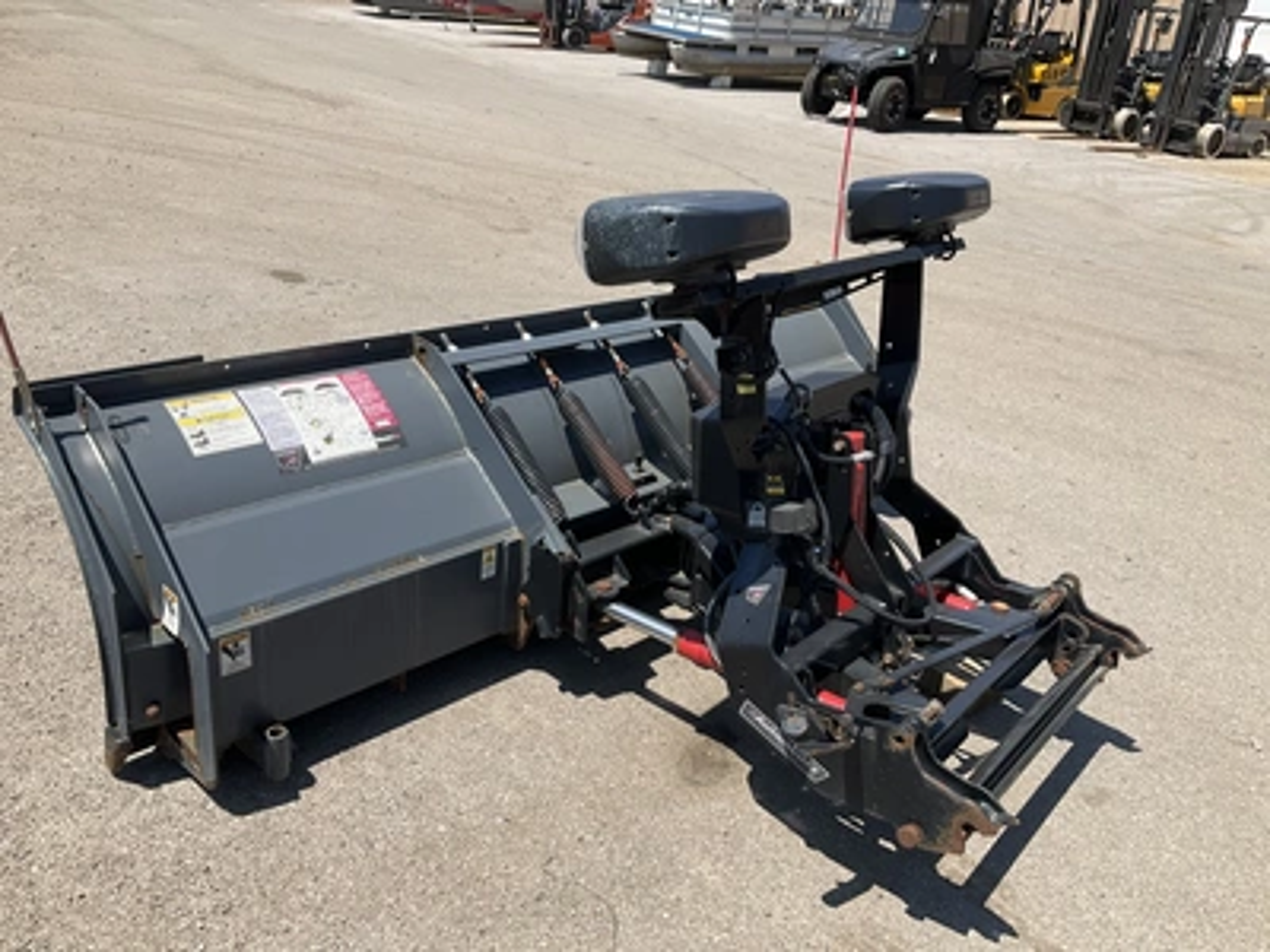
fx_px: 1064
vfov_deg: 48.2
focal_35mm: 29
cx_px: 635
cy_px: 476
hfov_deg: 61.7
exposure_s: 1/1626
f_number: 1.8
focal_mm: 3
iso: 25
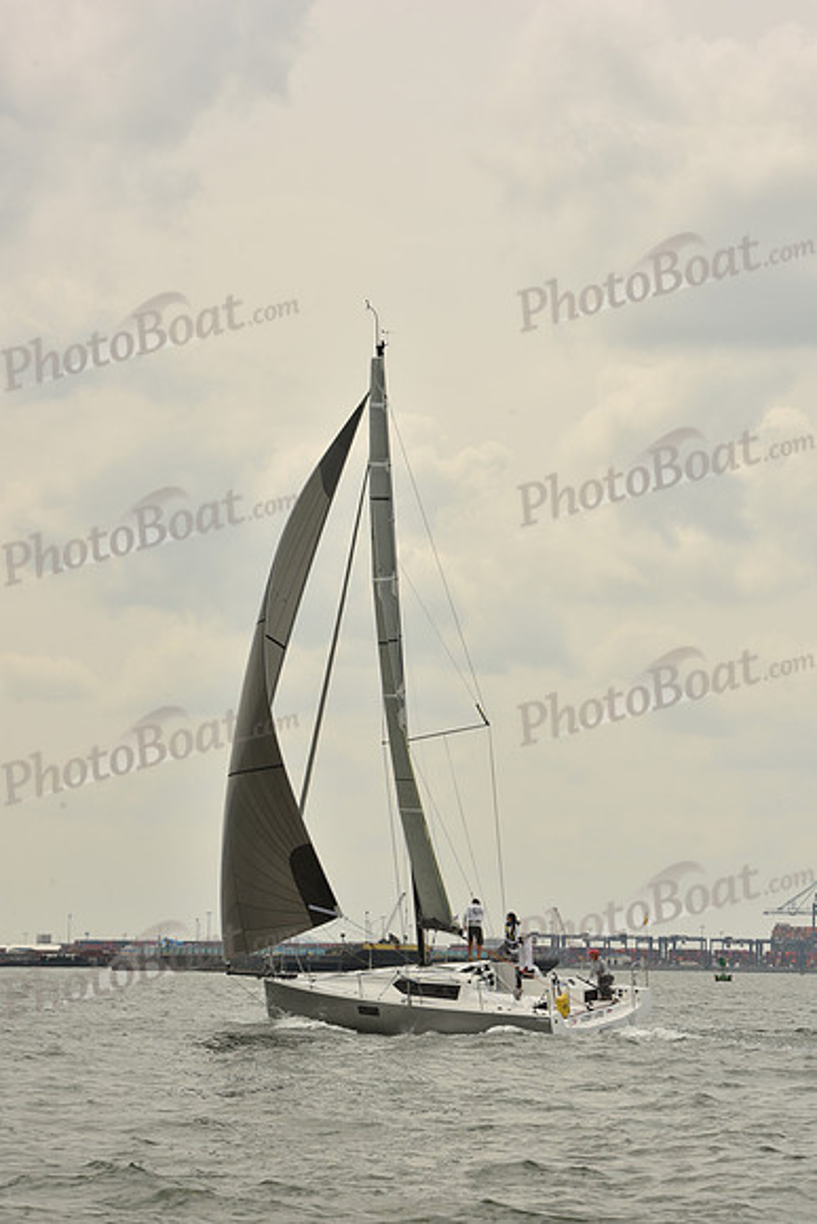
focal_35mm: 105
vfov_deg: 19.5
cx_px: 408
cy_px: 612
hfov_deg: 13.0
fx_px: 3572
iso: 250
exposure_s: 1/640
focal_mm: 105
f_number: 11
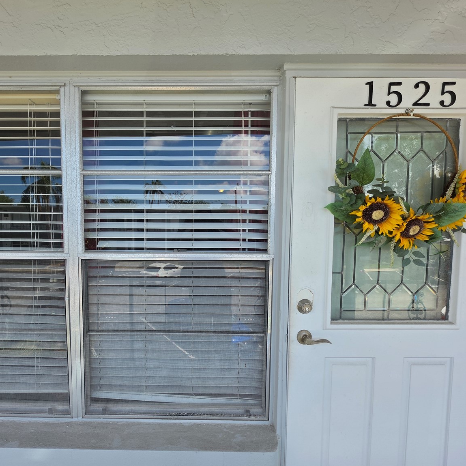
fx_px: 244
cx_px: 194
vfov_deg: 87.4
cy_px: 235
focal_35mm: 16
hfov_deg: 86.7
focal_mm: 2.2
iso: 32
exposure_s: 1/557
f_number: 1.9
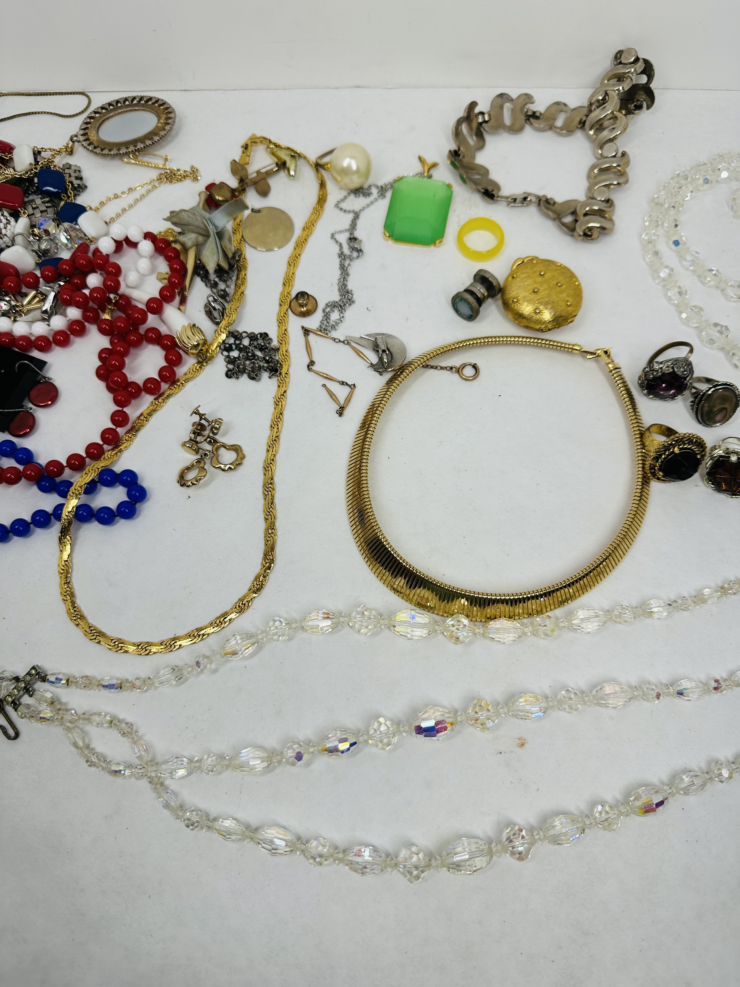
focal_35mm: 24
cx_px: 370
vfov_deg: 71.6
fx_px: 684
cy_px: 494
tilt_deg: -68.8
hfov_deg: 56.8
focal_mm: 6.86
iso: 80
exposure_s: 1/1541
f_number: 1.78
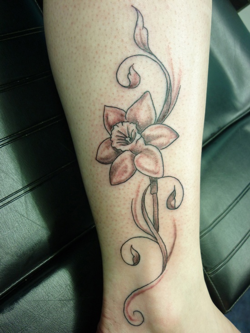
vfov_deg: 55.3
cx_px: 125
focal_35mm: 33
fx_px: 318
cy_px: 166
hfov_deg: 43.0
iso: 125
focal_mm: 5.5
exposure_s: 1/30
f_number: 2.8
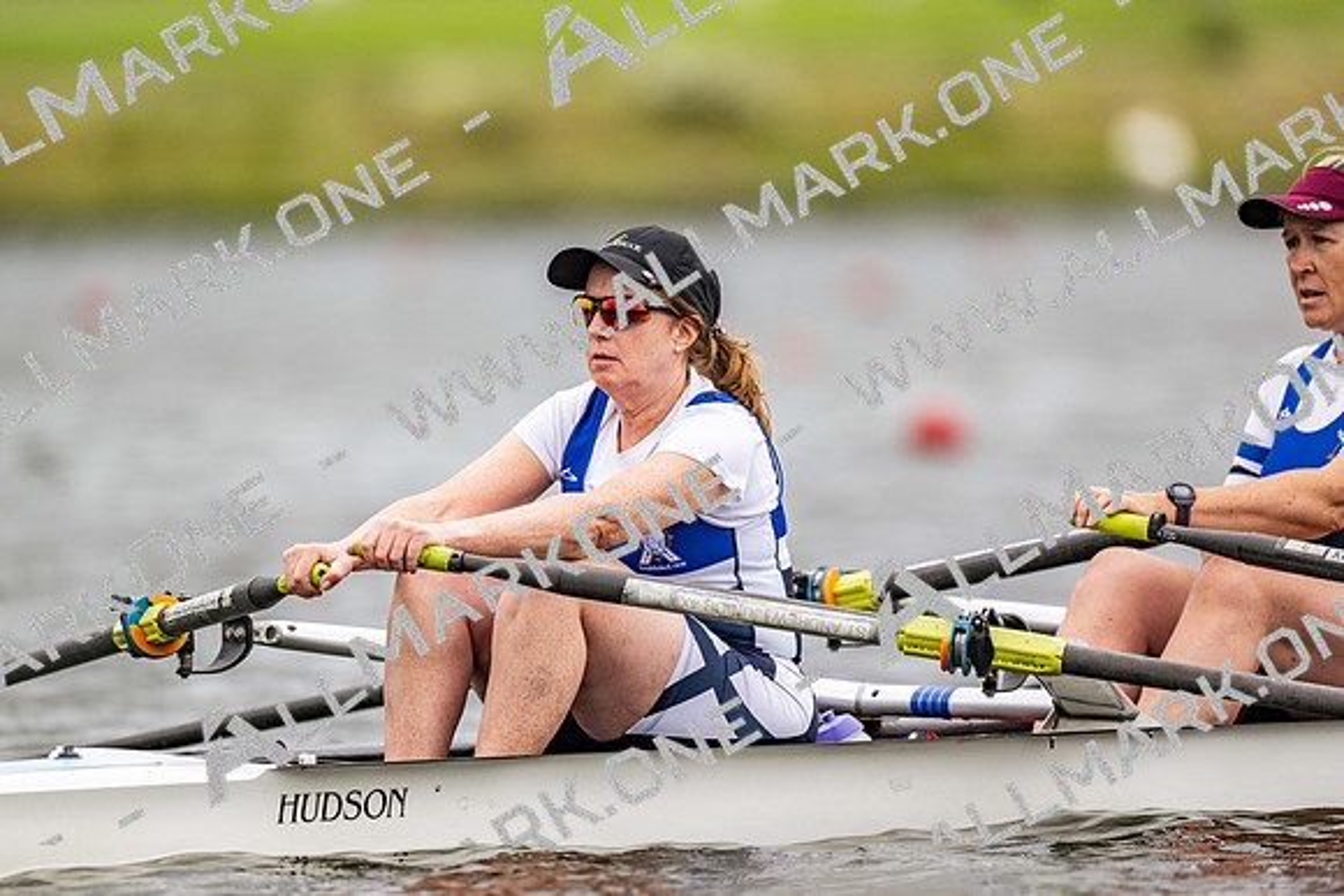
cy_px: 448
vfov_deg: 2.3
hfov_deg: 3.4
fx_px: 22404
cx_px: 672
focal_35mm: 600
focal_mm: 600
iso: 560
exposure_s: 1/2500
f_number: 4
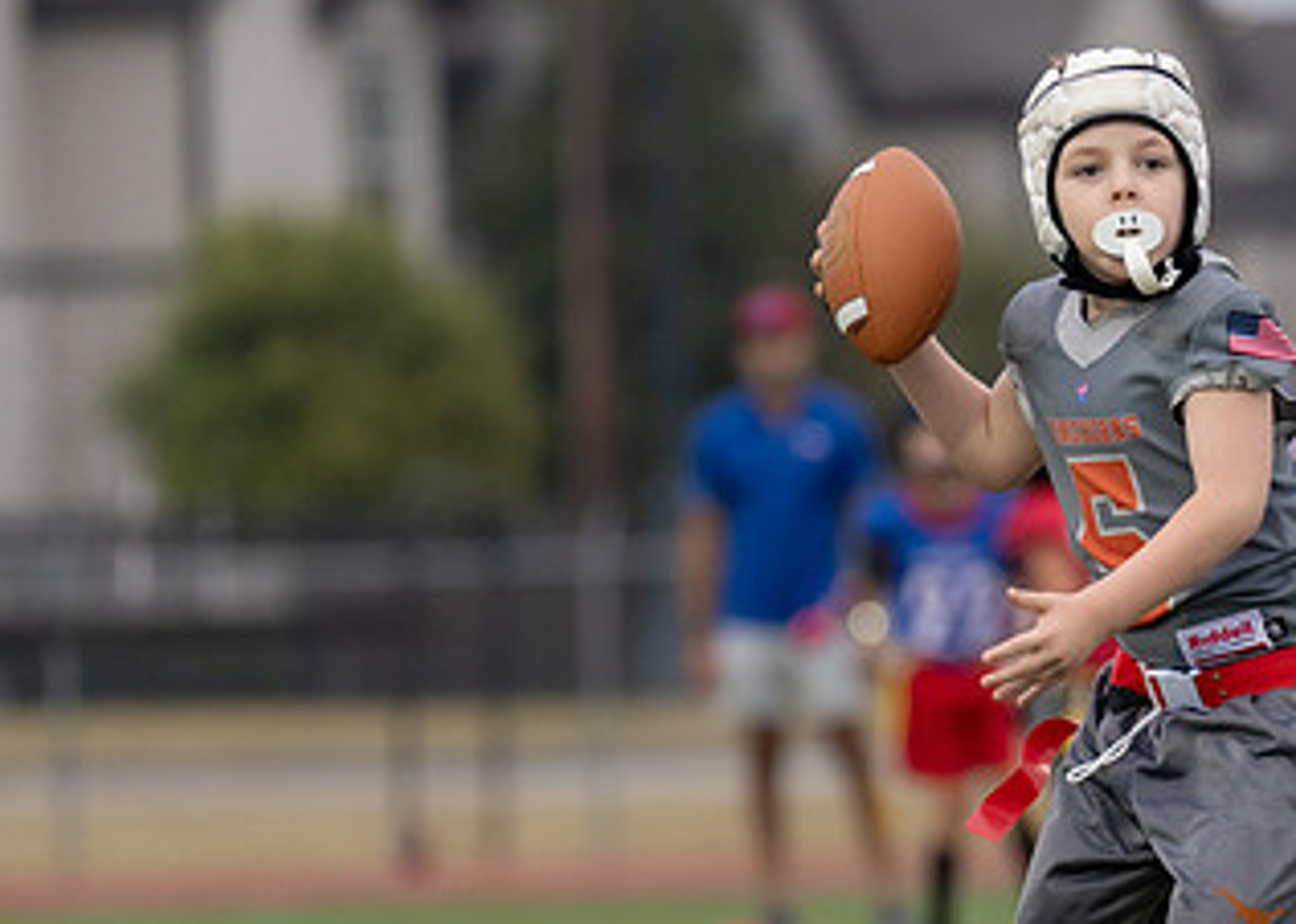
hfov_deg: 3.4
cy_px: 598
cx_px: 1096
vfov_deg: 2.4
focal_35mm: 600
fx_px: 22070
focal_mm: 200
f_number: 2.8
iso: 500
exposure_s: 1/1000
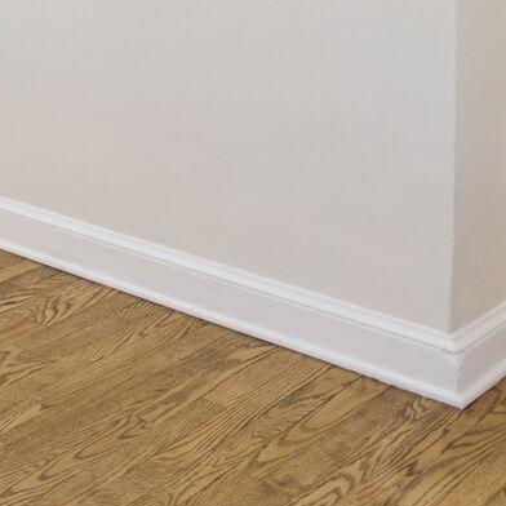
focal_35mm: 71
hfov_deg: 20.1
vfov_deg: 21.6
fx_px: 1174
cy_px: -175
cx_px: -299
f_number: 8
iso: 250
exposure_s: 1/60
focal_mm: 16
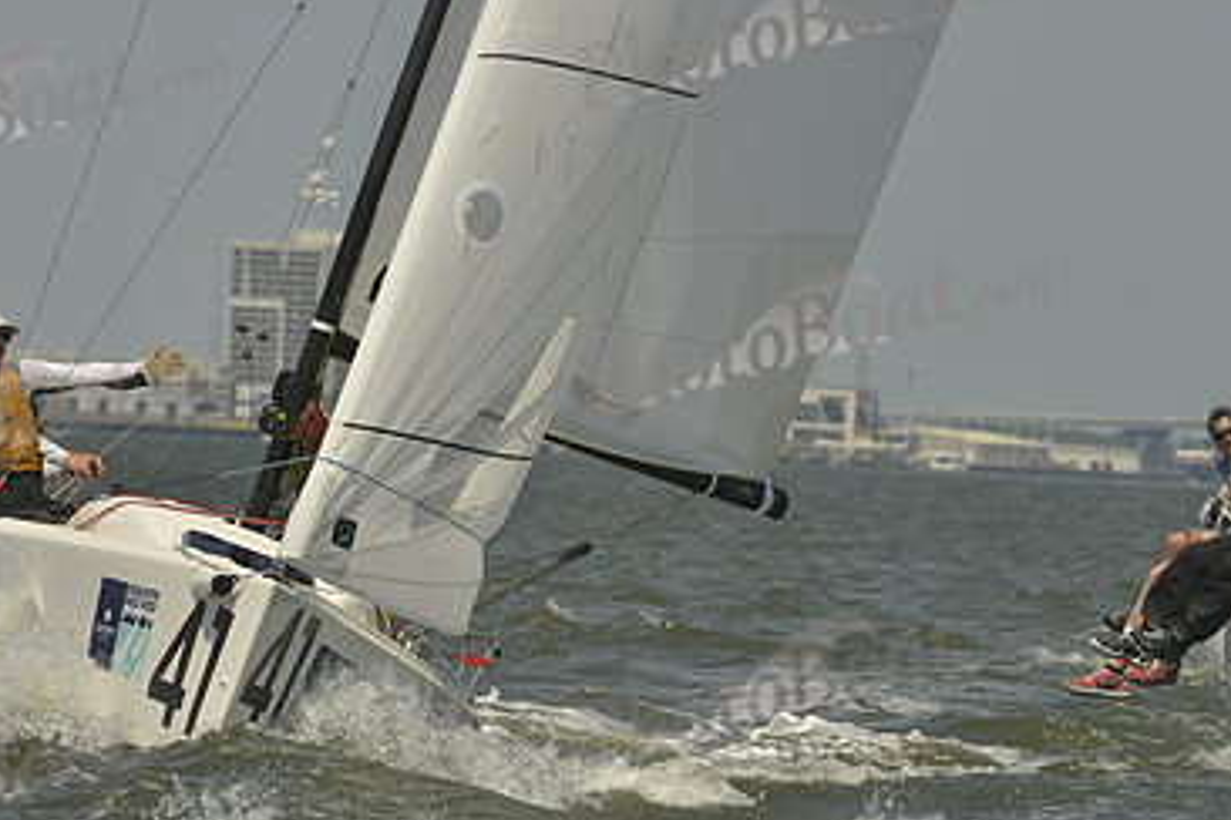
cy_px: 556
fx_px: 15181
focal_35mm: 444
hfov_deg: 4.6
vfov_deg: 3.1
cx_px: 404
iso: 280
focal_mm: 280
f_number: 10
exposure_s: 1/1250
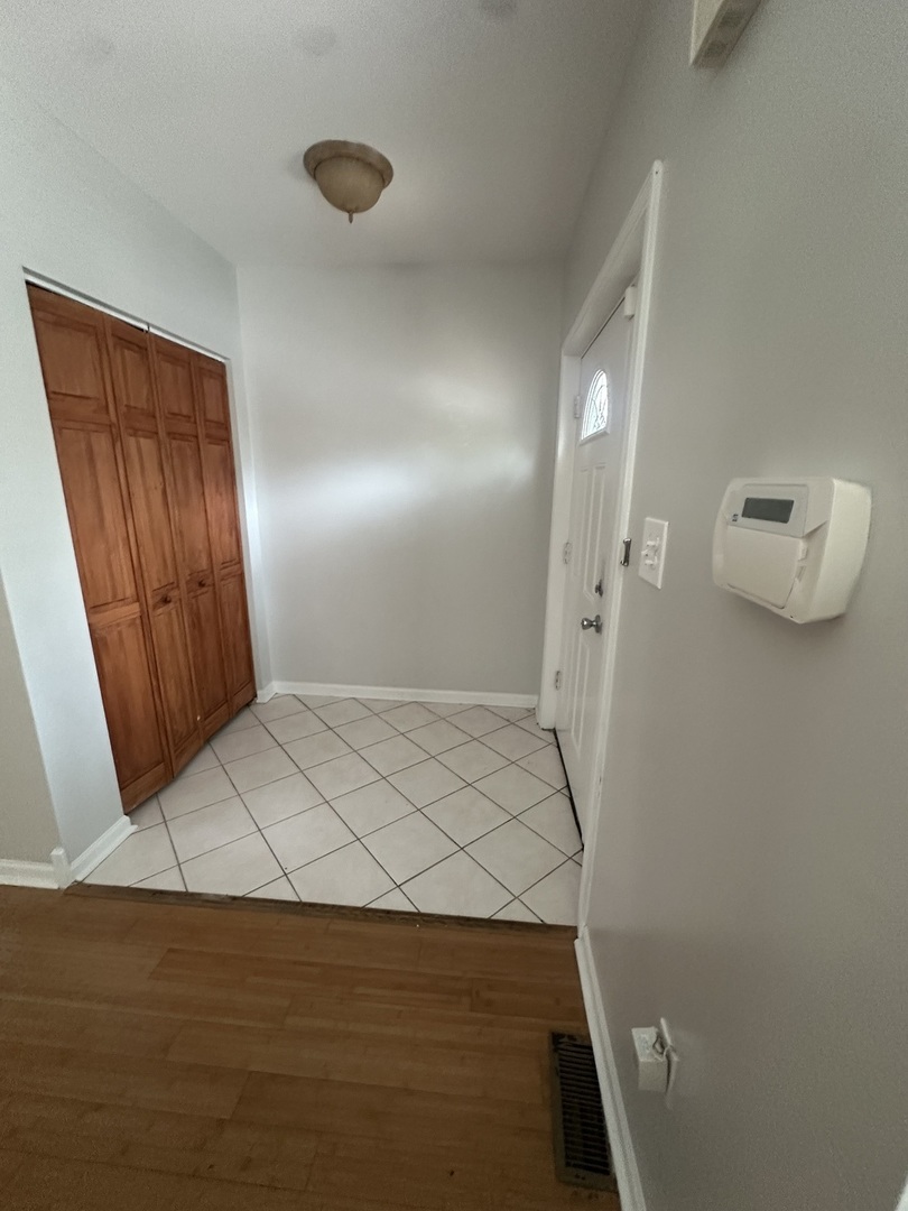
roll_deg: -3.4
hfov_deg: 85.7
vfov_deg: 102.1
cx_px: 454
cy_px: 606
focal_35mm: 14
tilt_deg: -9.1
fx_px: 490
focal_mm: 2.22
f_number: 2.2
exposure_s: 1/60
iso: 500
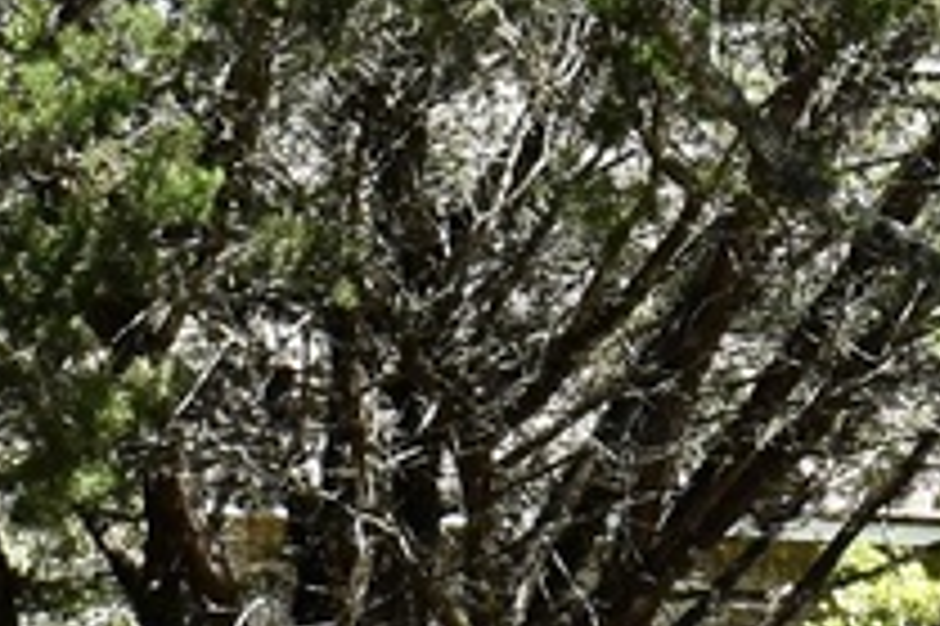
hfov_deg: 7.6
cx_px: 1061
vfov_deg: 5.1
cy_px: 396
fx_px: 6989
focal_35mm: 268
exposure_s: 1/250
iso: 250
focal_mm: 23
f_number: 8
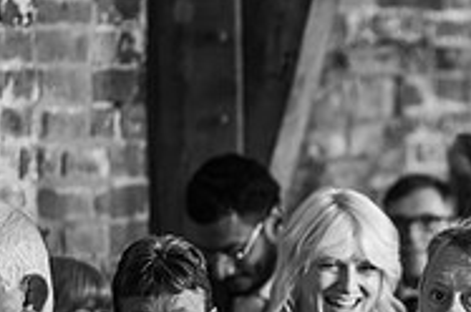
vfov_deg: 5.2
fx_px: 3448
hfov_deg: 7.8
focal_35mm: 264
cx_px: 544
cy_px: 309
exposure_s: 1/200
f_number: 1.8
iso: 560
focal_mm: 85
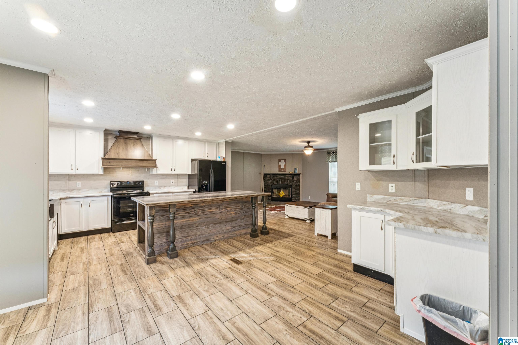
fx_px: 201
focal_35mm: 14
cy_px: 172
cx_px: 259
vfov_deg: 81.2
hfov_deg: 104.3
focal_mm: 14
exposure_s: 1/2
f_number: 13
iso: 400
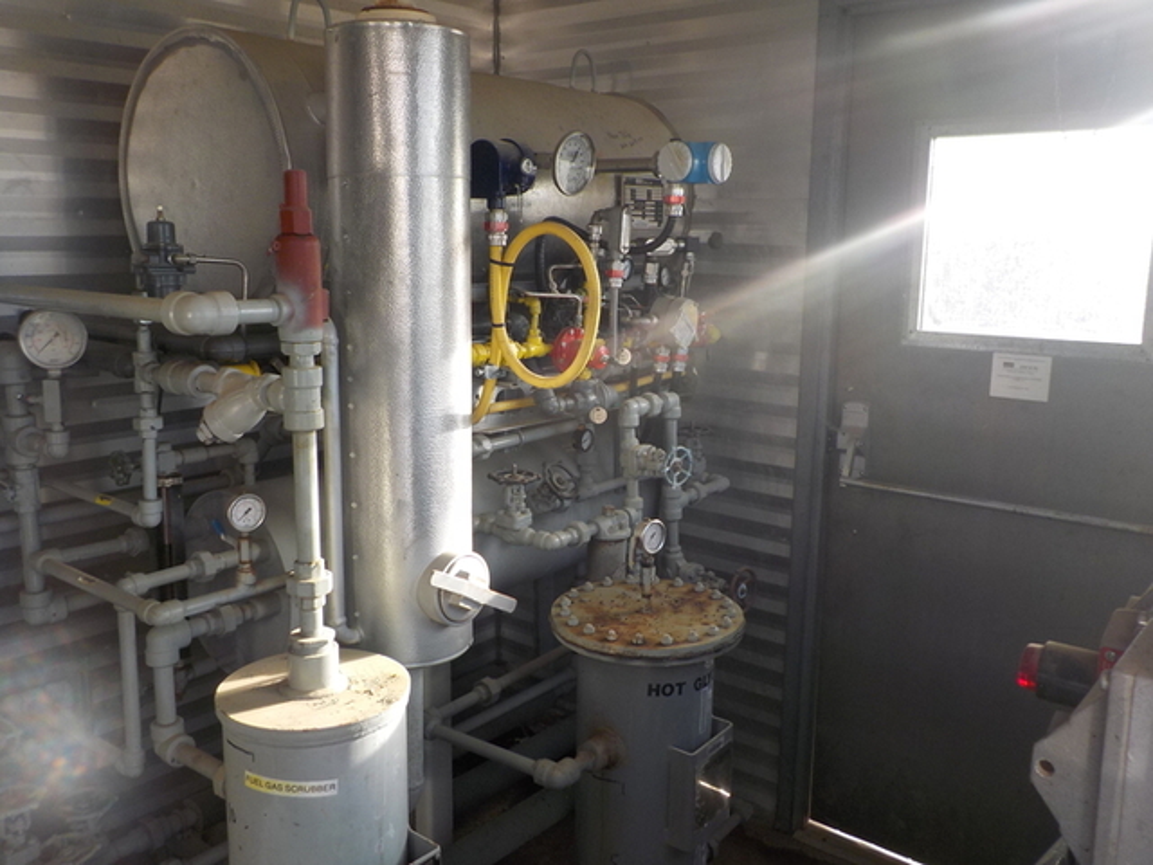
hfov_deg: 60.0
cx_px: 576
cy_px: 432
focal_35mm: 30
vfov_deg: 46.8
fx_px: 999
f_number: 3.3
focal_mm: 4.1
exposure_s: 1/125
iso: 125
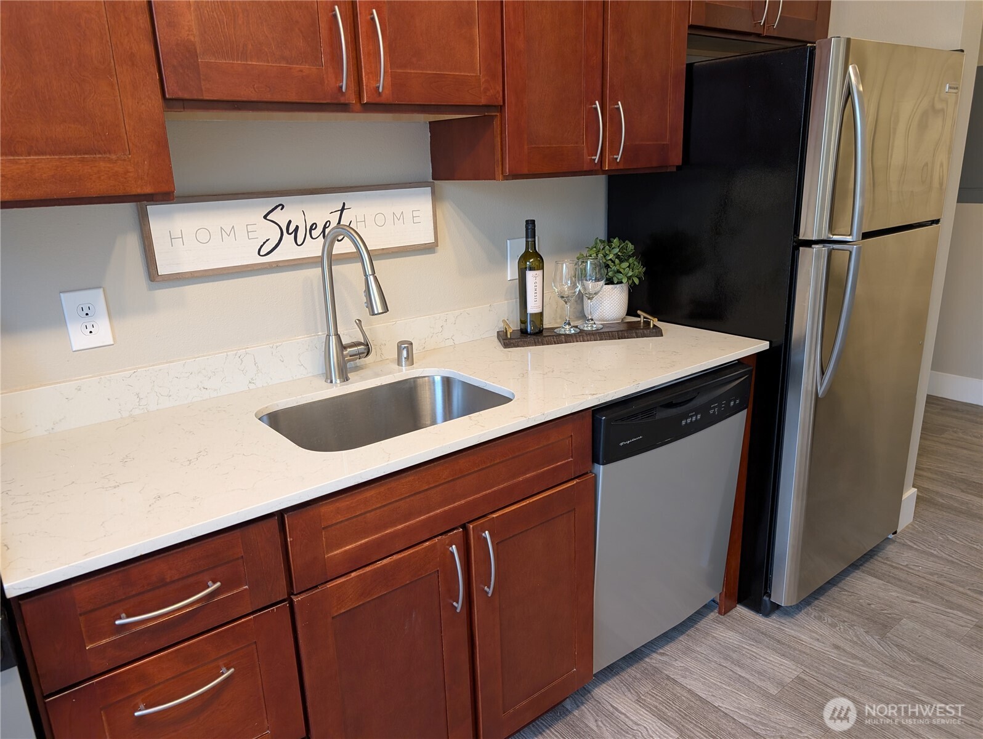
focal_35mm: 24
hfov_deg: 71.5
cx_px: 492
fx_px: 682
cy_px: 370
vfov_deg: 56.9
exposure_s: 1/24
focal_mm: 6.9
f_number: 1.68
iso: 117
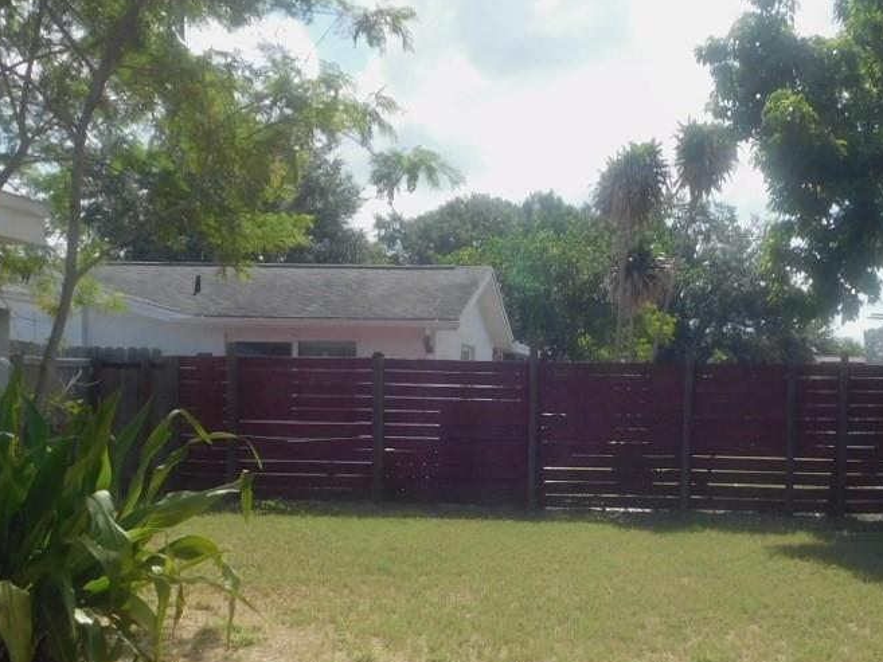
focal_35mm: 56
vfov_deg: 25.9
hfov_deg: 34.2
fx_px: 1429
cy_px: 457
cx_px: 524
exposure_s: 1/1250
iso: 125
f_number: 3
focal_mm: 4
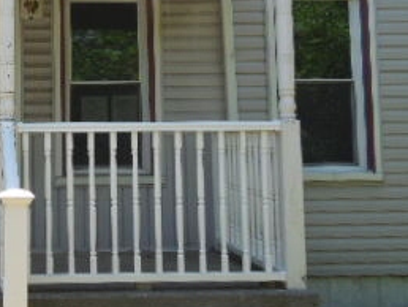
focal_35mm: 62
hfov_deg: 29.3
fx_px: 731
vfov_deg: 23.5
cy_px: 87
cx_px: 9
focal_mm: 4.5
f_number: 3.3
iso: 100
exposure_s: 1/400
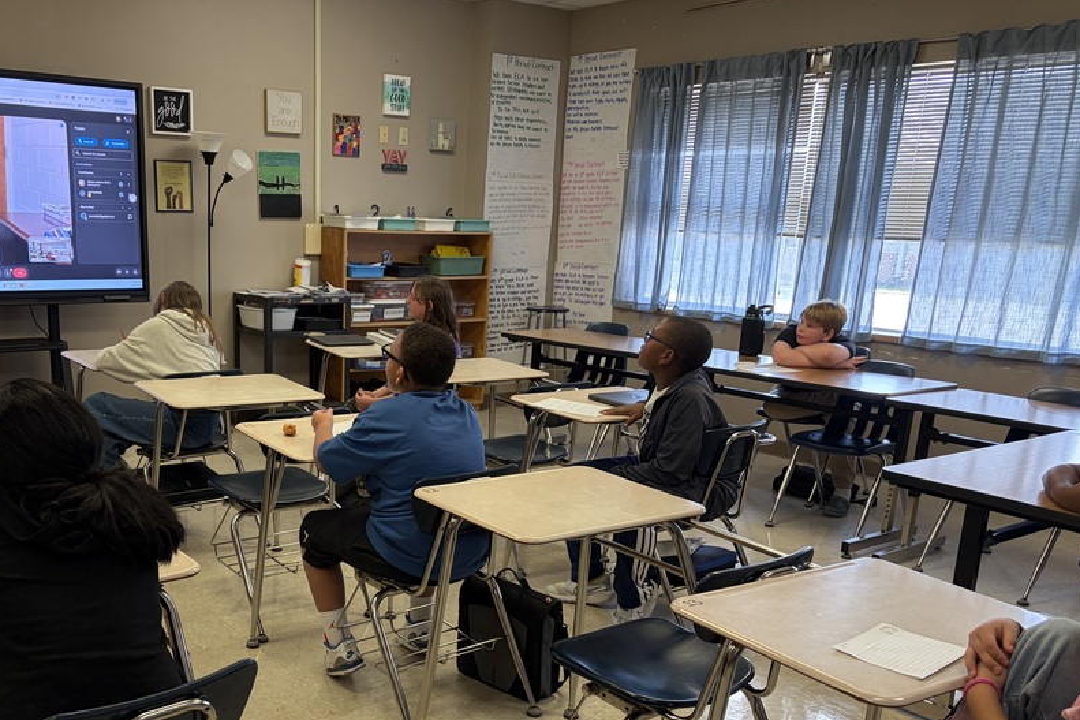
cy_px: 511
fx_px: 1050
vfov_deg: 37.2
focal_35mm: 35
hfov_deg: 53.8
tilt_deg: -15.6
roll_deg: -1.9
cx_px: 399
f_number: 1.6
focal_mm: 5.96
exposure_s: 1/60
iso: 80
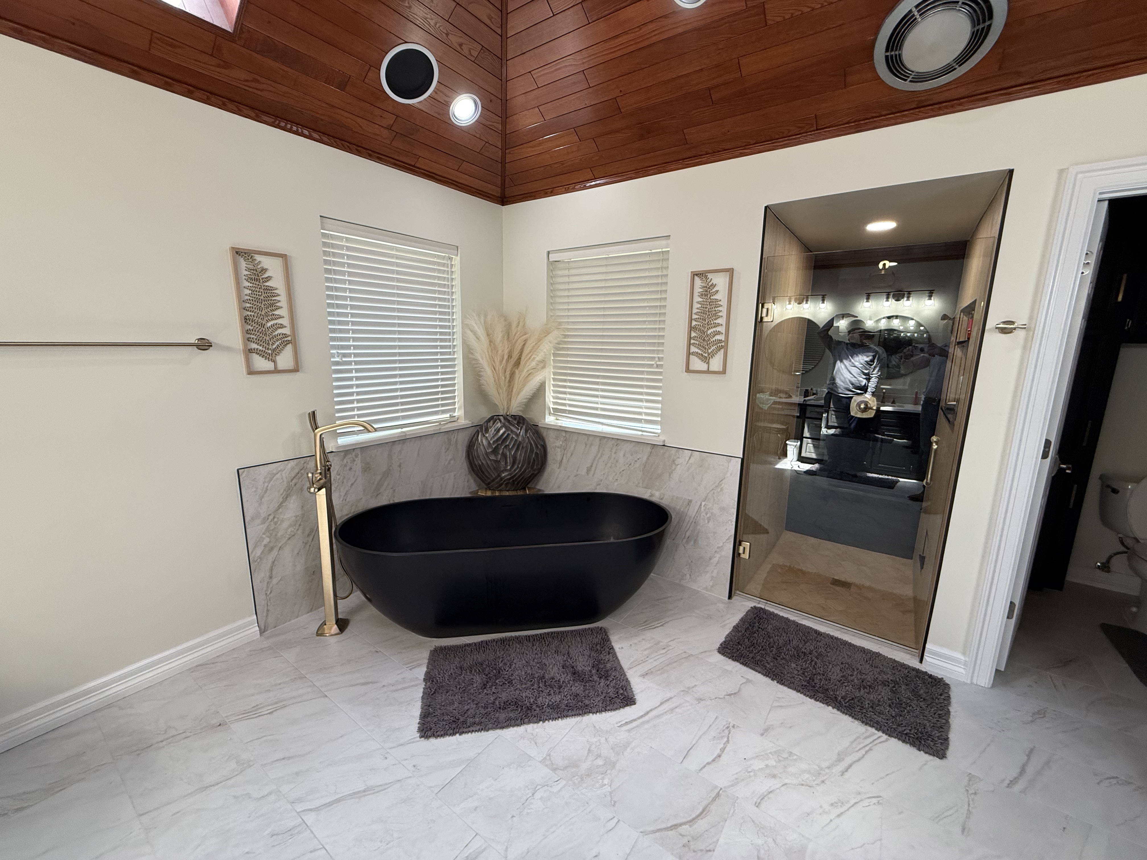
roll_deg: -1.4
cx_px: 574
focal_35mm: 14
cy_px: 430
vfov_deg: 85.7
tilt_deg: -10.5
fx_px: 464
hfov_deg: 102.1
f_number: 2.2
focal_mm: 2.22
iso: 160
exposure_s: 1/120
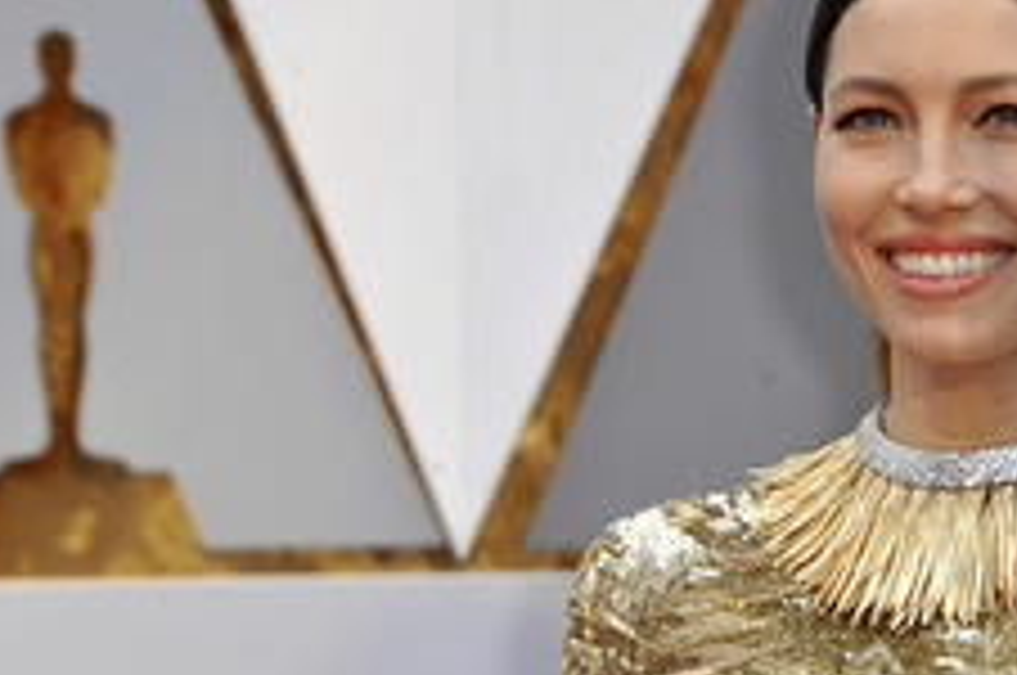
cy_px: 310
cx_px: 603
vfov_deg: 3.6
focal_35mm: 379
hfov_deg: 5.4
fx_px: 10691
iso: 1000
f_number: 7.1
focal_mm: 190
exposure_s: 1/250
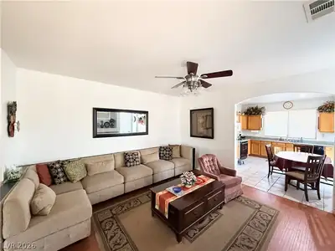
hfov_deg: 102.1
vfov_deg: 85.7
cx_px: 168
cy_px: 126
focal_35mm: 14
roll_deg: -0.3
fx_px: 135
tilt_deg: -0.7
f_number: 2.2
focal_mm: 2.22
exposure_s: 1/60
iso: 400
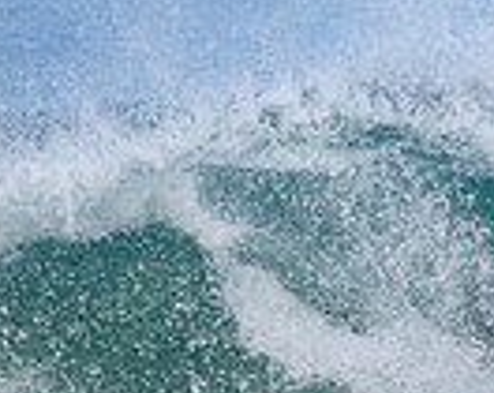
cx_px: 700
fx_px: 37083
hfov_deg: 0.8
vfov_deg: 0.6
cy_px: 455
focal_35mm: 2542
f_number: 5.6
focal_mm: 410
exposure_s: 1/2000
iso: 560
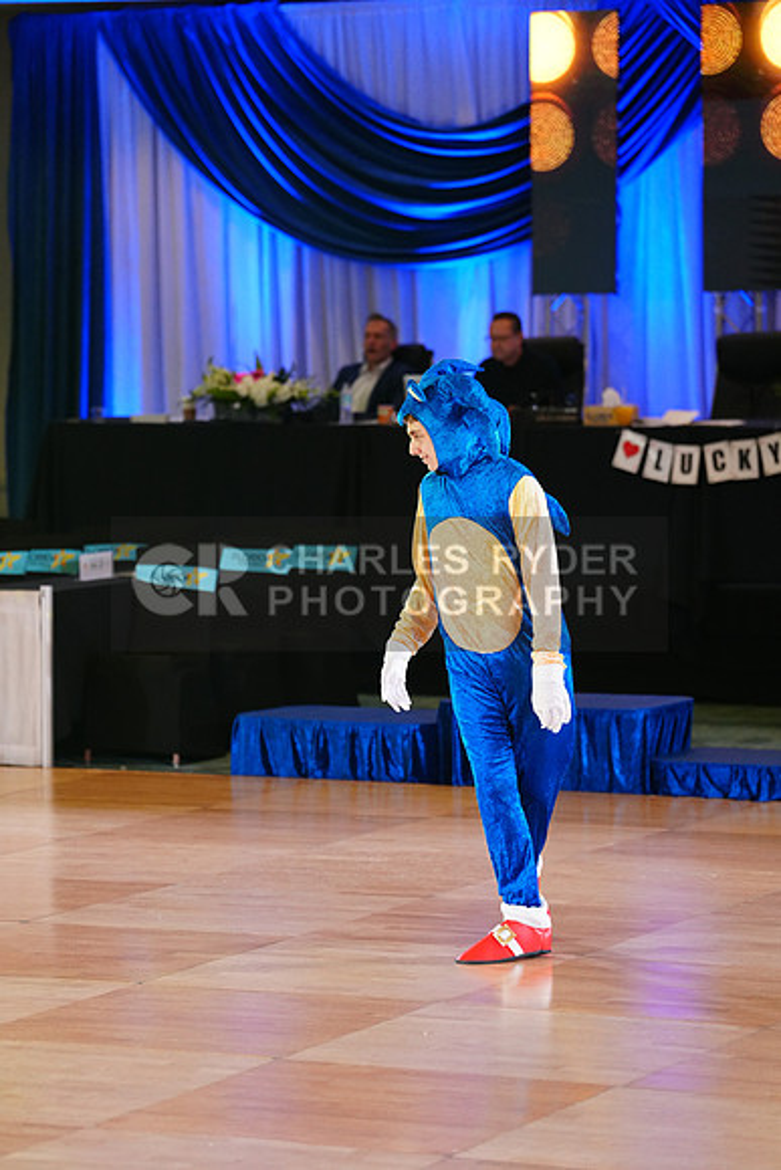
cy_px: 585
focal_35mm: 139
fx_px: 4520
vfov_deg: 14.8
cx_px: 390
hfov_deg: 9.9
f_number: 2.8
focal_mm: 139
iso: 2500
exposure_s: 1/500
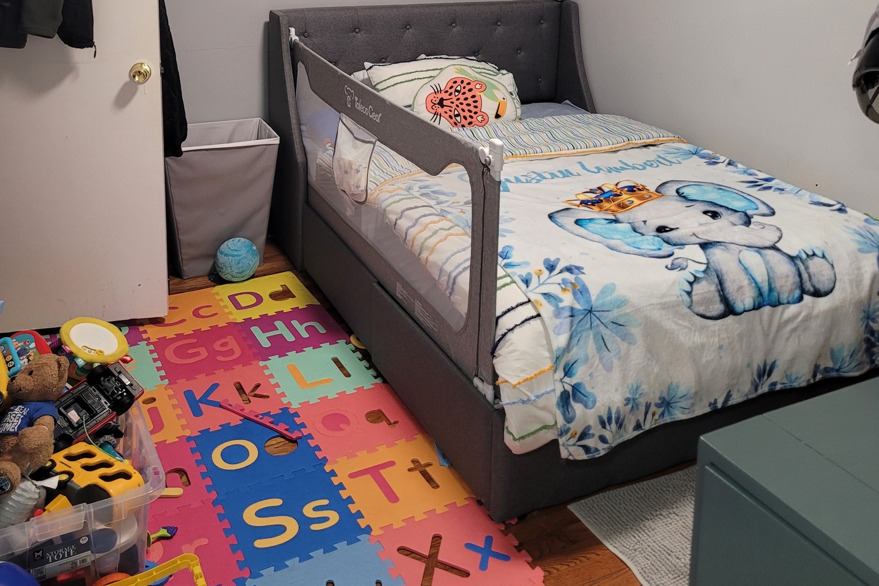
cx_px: 447
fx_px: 903
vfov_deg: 33.6
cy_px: 36
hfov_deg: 51.9
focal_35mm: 37
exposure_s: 1/40
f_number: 1.8
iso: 160
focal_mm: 5.4
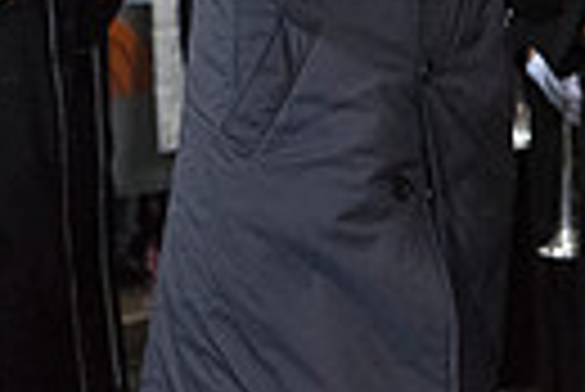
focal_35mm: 214
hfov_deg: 9.5
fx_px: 3481
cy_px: -390
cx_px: 562
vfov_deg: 6.3
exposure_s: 1/4000
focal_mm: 48
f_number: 2.8
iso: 10000
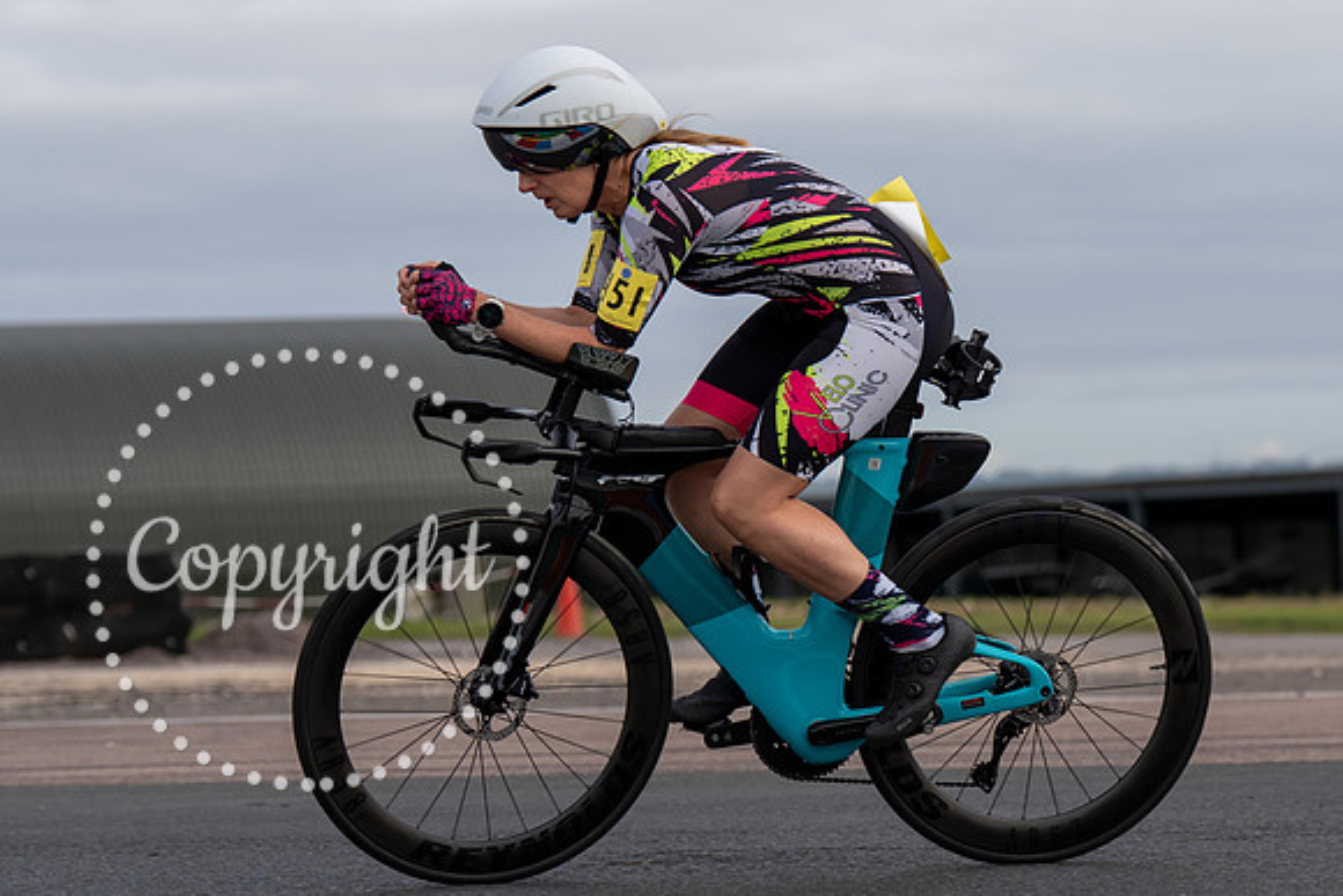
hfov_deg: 13.8
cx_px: 1058
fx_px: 5522
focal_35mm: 148
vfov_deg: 9.3
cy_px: 498
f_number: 3.5
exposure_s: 1/1000
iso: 125
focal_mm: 90
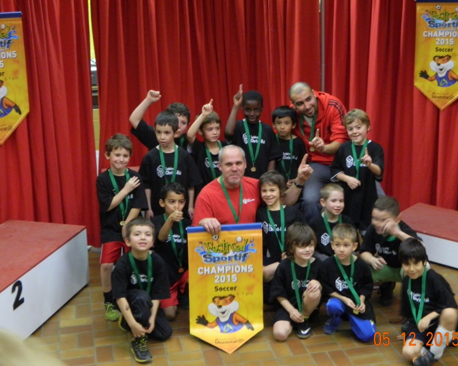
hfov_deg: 33.0
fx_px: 773
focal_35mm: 57
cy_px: 170
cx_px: 264
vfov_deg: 26.7
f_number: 3.6
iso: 400
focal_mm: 8.4
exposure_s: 1/8
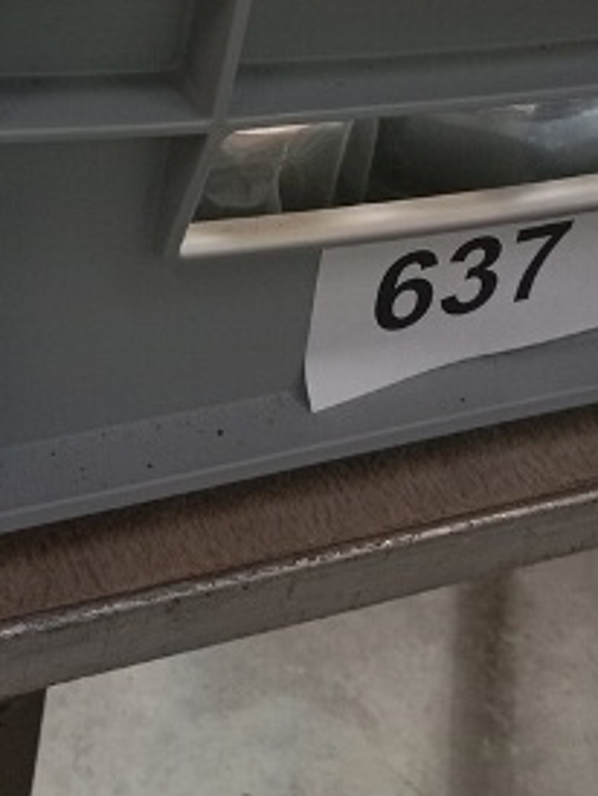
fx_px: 1449
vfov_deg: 28.1
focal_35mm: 63
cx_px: 186
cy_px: -67
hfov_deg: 23.2
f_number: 2.2
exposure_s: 1/25
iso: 554
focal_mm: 3.65
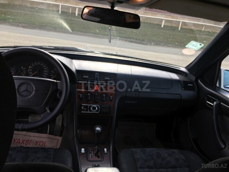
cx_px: 114
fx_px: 192
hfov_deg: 61.7
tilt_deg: -14.3
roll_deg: -7.8
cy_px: 86
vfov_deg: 48.2
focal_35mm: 29
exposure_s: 1/377
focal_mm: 4.15
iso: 25
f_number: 2.2
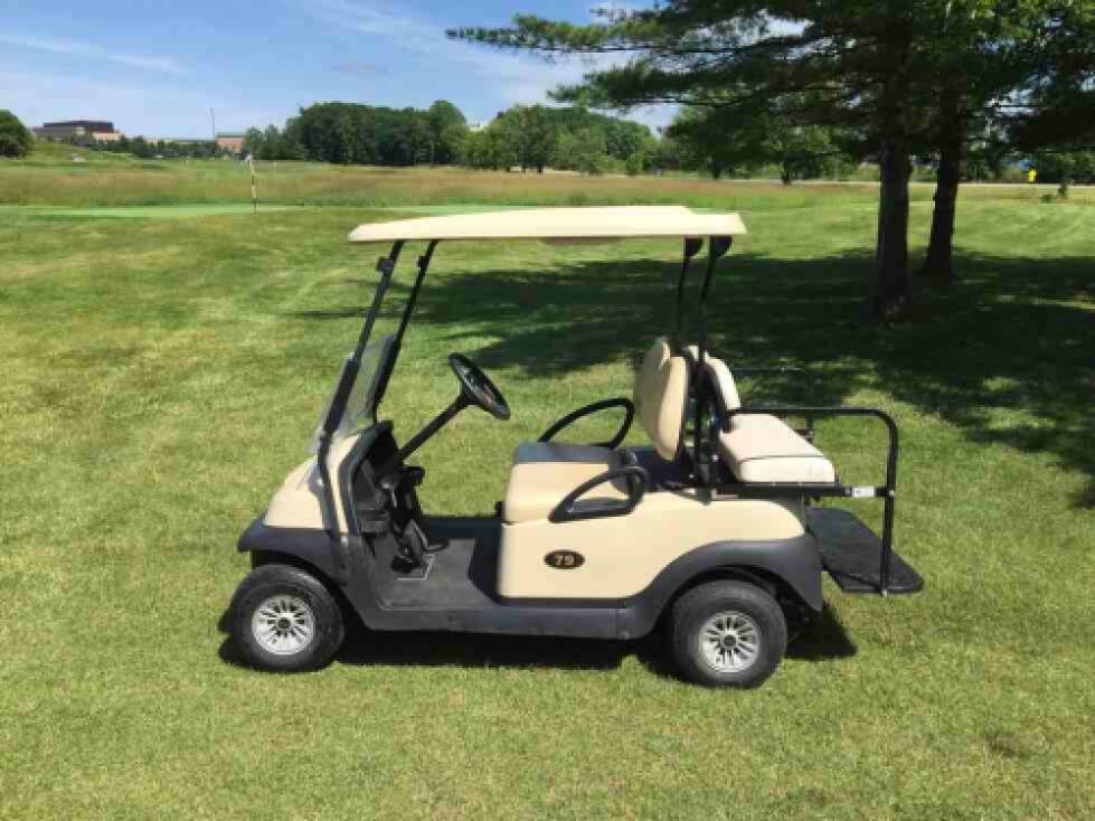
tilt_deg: -15.1
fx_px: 917
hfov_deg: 61.7
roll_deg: -1.7
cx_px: 548
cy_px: 410
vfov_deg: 48.2
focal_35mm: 29
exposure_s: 1/2326
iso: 32
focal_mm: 4.15
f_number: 2.2
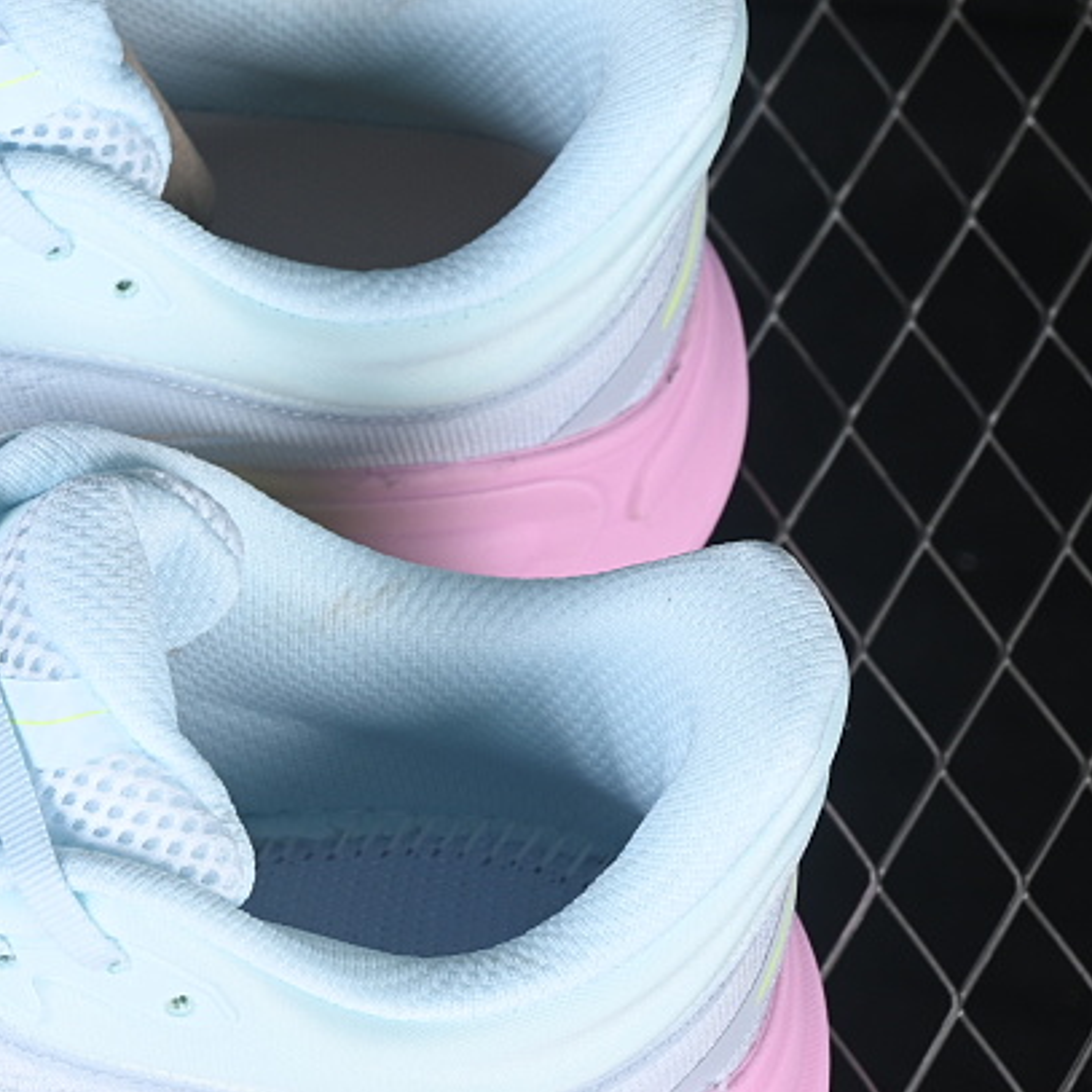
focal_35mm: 169
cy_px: 620
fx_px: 6032
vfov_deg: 10.3
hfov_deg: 10.2
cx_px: -99
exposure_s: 1/80
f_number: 7.1
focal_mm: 50
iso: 160
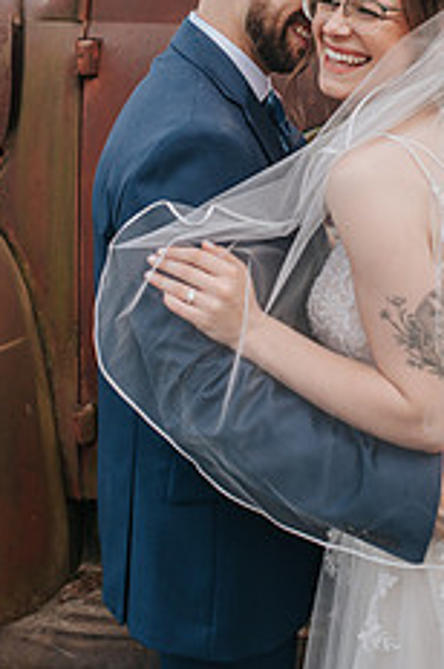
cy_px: 61
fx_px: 1262
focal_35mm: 68
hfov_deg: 19.9
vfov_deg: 28.5
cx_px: 301
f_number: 2.8
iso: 400
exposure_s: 1/3200
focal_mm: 35
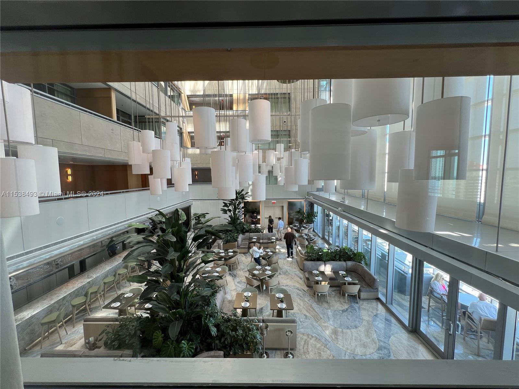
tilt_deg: -5.2
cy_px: 194
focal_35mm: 13
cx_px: 260
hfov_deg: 106.2
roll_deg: +1.9
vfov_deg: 89.9
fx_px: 195
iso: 50
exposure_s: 1/120
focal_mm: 1.57
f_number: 1.8
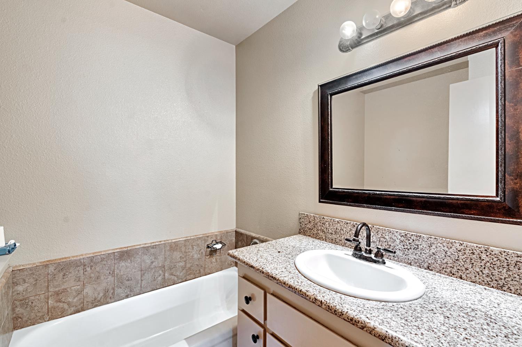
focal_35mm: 16
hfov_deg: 96.8
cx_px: 261
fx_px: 232
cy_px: 174
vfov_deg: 73.7
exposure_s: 1/1.25
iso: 640
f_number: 7.1
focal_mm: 16
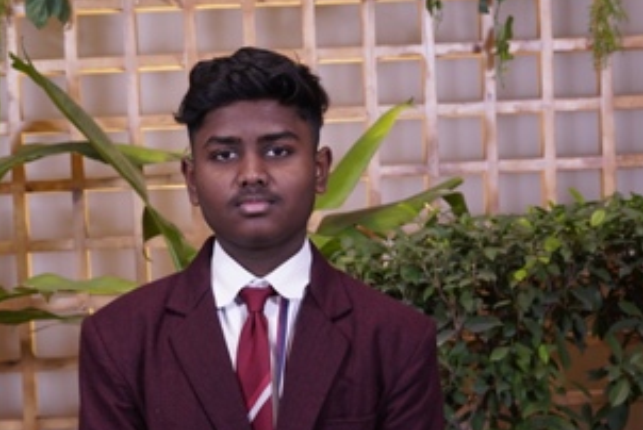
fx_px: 1430
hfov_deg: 25.3
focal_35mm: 80
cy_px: 301
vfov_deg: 17.0
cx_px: 273
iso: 800
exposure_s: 1/125
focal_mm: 36
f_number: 5
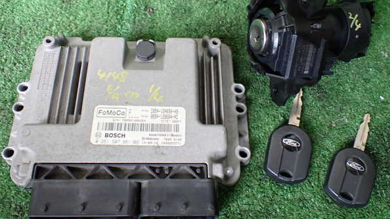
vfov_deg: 35.6
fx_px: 341
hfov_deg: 59.5
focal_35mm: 33
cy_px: 101
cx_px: 196
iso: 500
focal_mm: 5.4
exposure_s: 1/125
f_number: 2.3
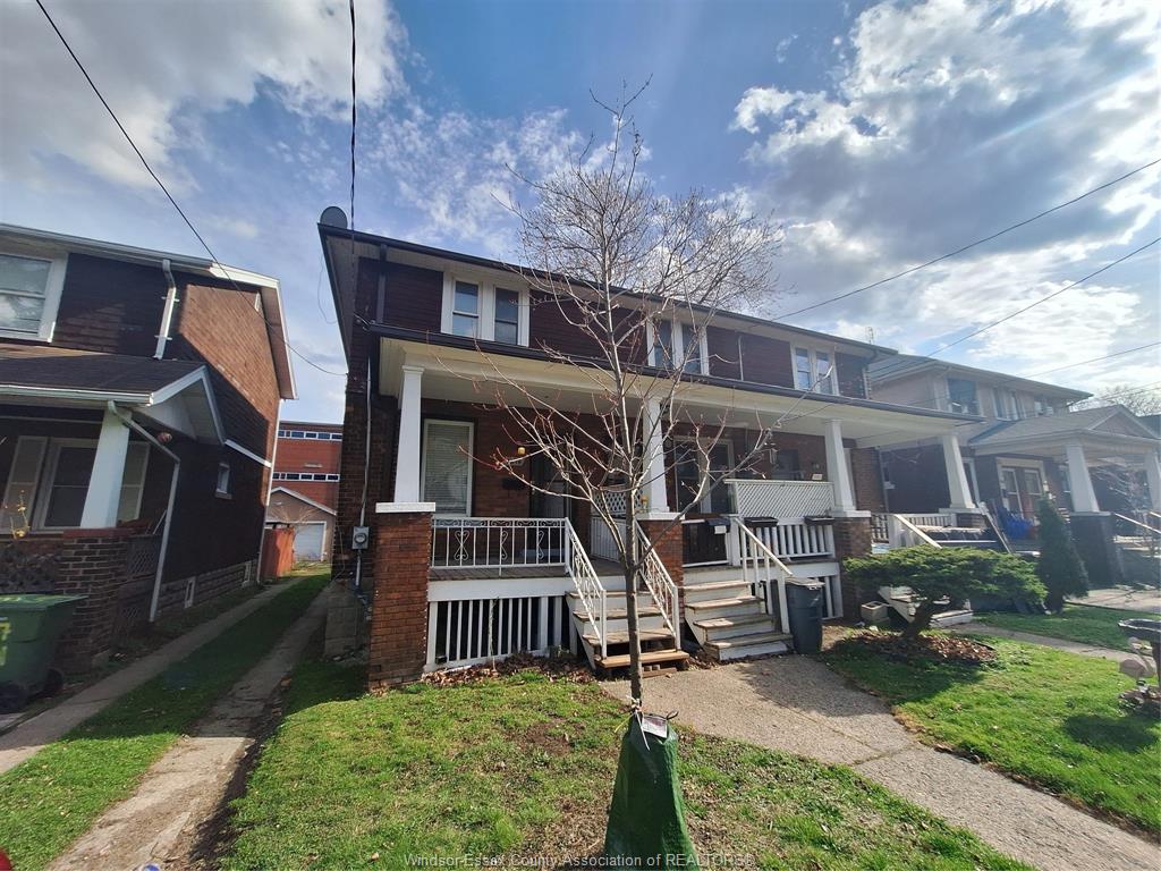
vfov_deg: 89.9
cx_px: 580
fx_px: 436
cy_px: 436
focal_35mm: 13
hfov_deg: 106.2
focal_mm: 1.74
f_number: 2.2
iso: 40
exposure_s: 1/2755
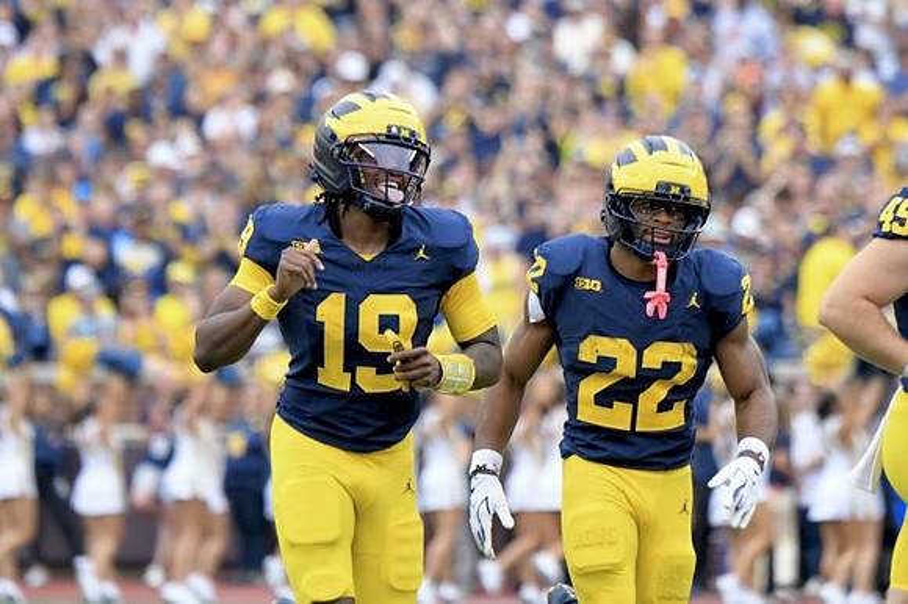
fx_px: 13612
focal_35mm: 540
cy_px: 302
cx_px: 454
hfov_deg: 3.8
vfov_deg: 2.5
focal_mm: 360
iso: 1600
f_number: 5.6
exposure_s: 1/1000
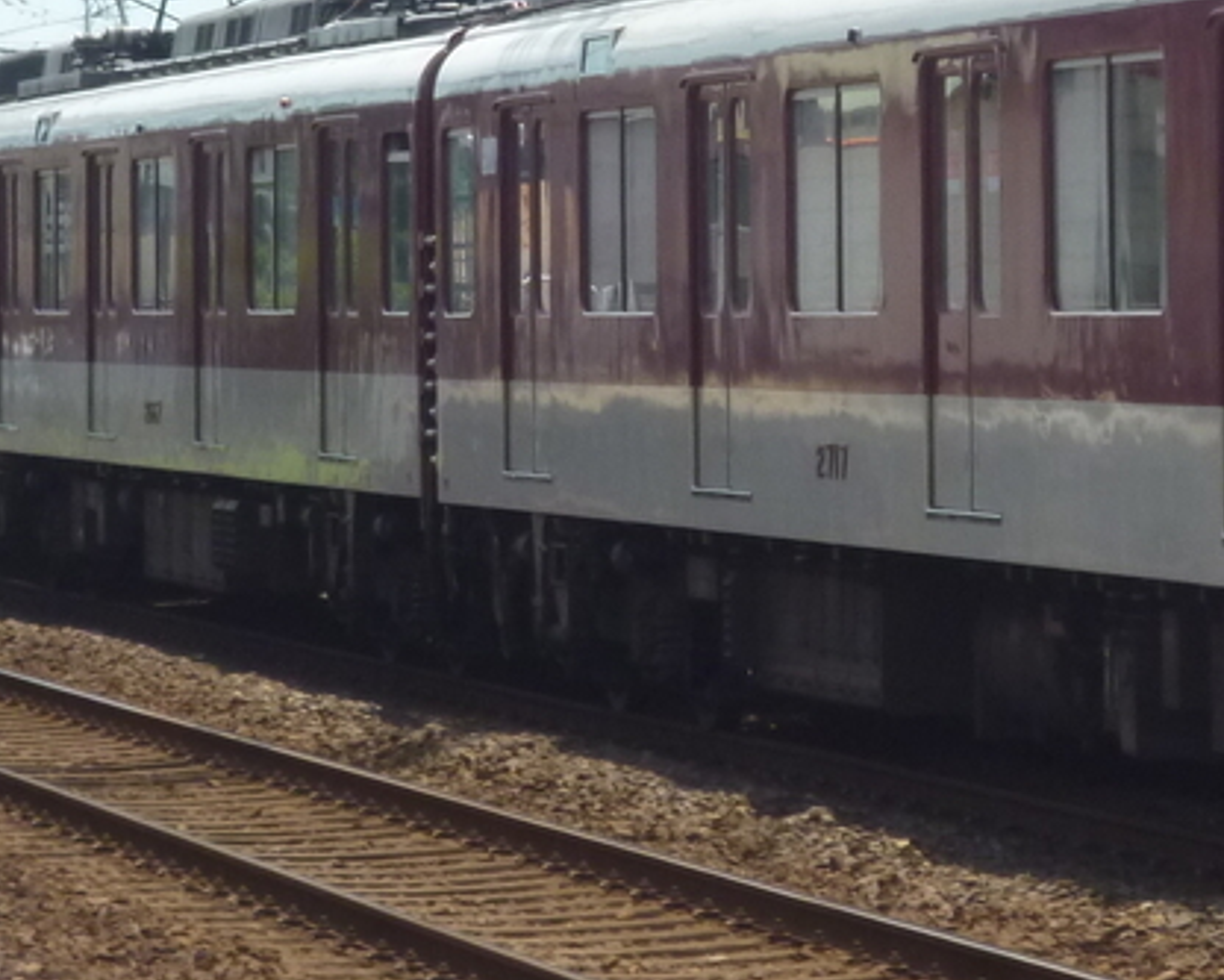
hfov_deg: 7.9
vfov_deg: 6.3
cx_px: 1095
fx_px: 8877
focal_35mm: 245
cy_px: 247
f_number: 5.8
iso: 200
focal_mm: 15.5
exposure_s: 1/400
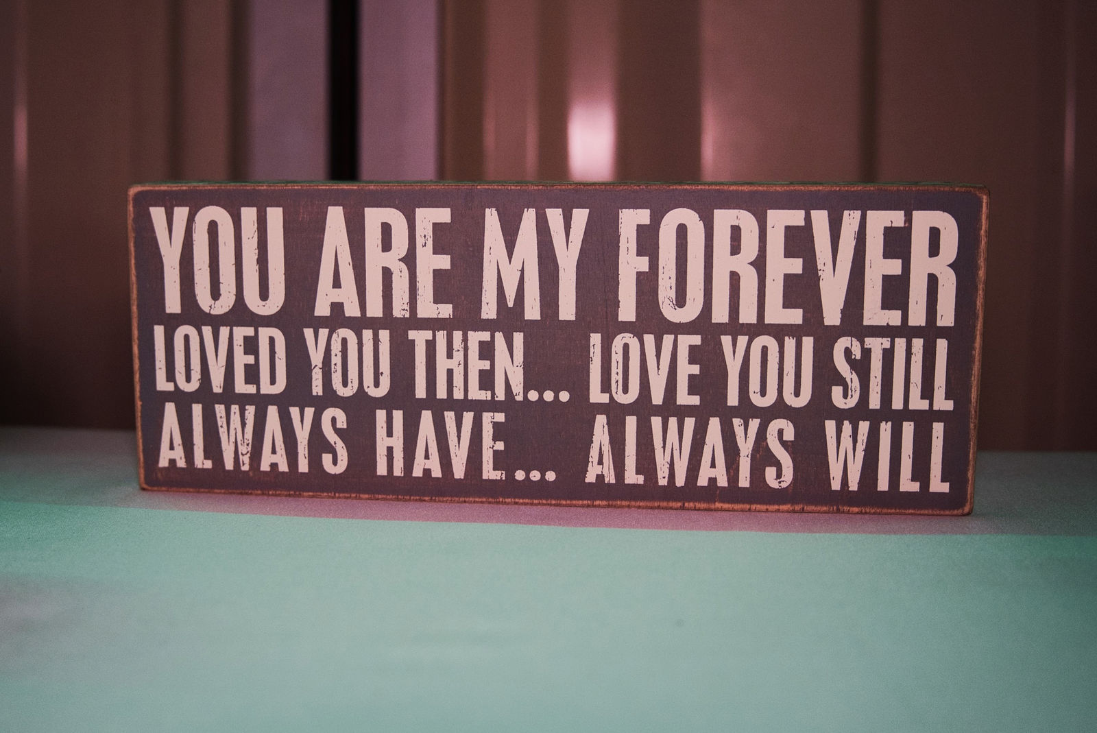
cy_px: 366
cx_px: 548
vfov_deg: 46.5
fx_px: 854
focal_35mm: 28
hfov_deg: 65.4
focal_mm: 28
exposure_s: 1/160
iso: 1600
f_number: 2.8
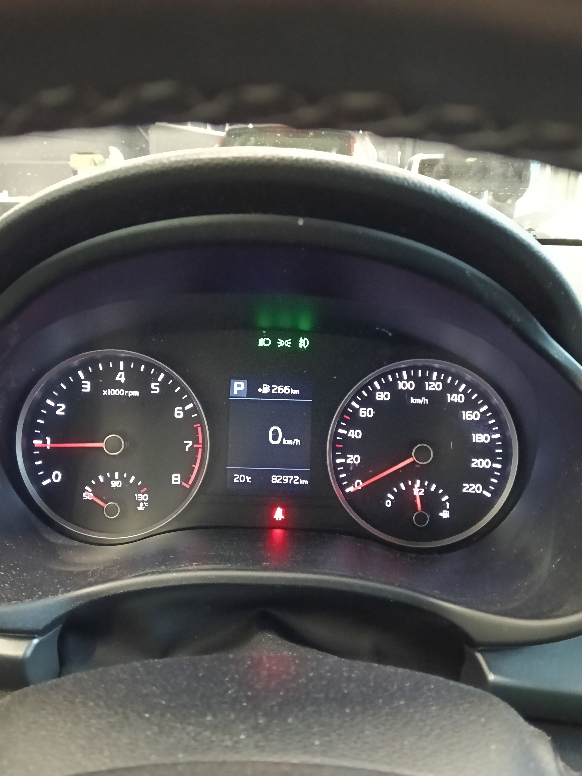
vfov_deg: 65.3
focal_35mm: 27
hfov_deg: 51.4
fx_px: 605
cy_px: 388
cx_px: 291
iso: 3200
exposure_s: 1/14.3
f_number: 1.8
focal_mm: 3.98
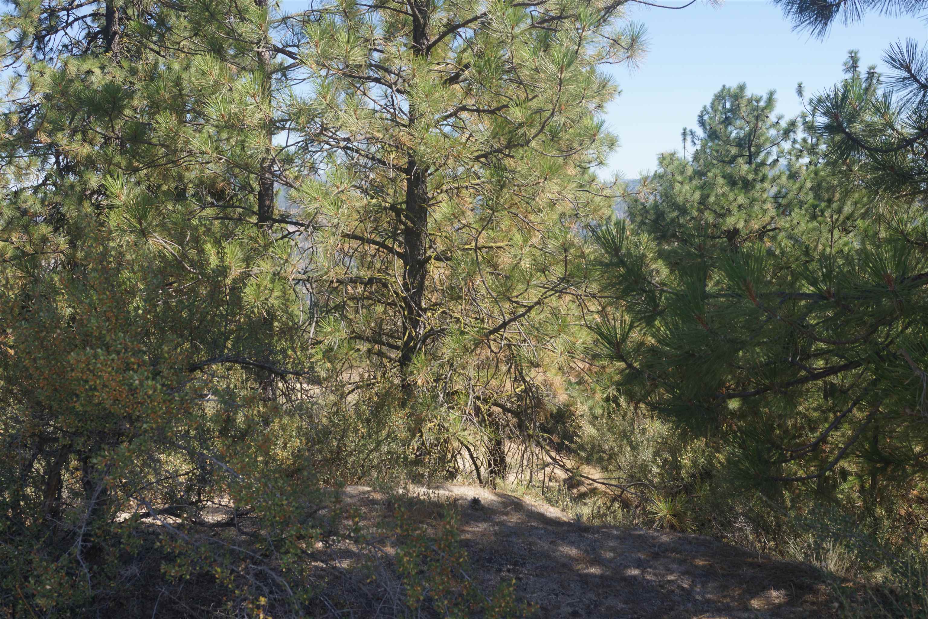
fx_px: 928
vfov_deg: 36.9
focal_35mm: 36
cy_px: 310
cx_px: 464
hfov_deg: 53.1
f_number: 9
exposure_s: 1/100
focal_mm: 24
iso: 100
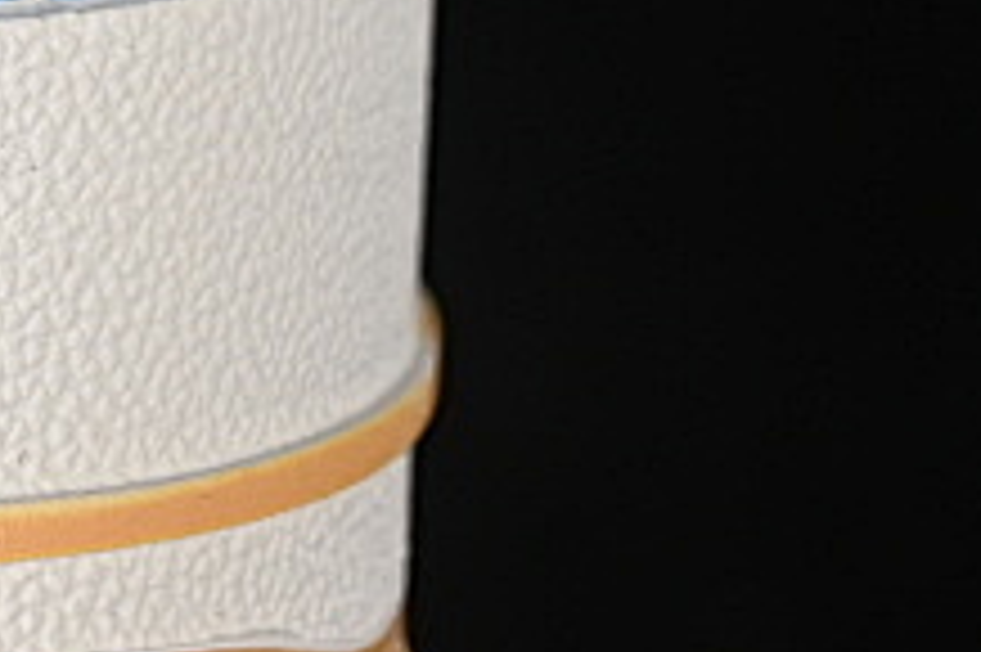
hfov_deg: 5.5
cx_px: -698
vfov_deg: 3.6
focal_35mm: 372
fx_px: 10129
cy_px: -863
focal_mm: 50
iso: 160
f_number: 7.1
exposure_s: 1/80
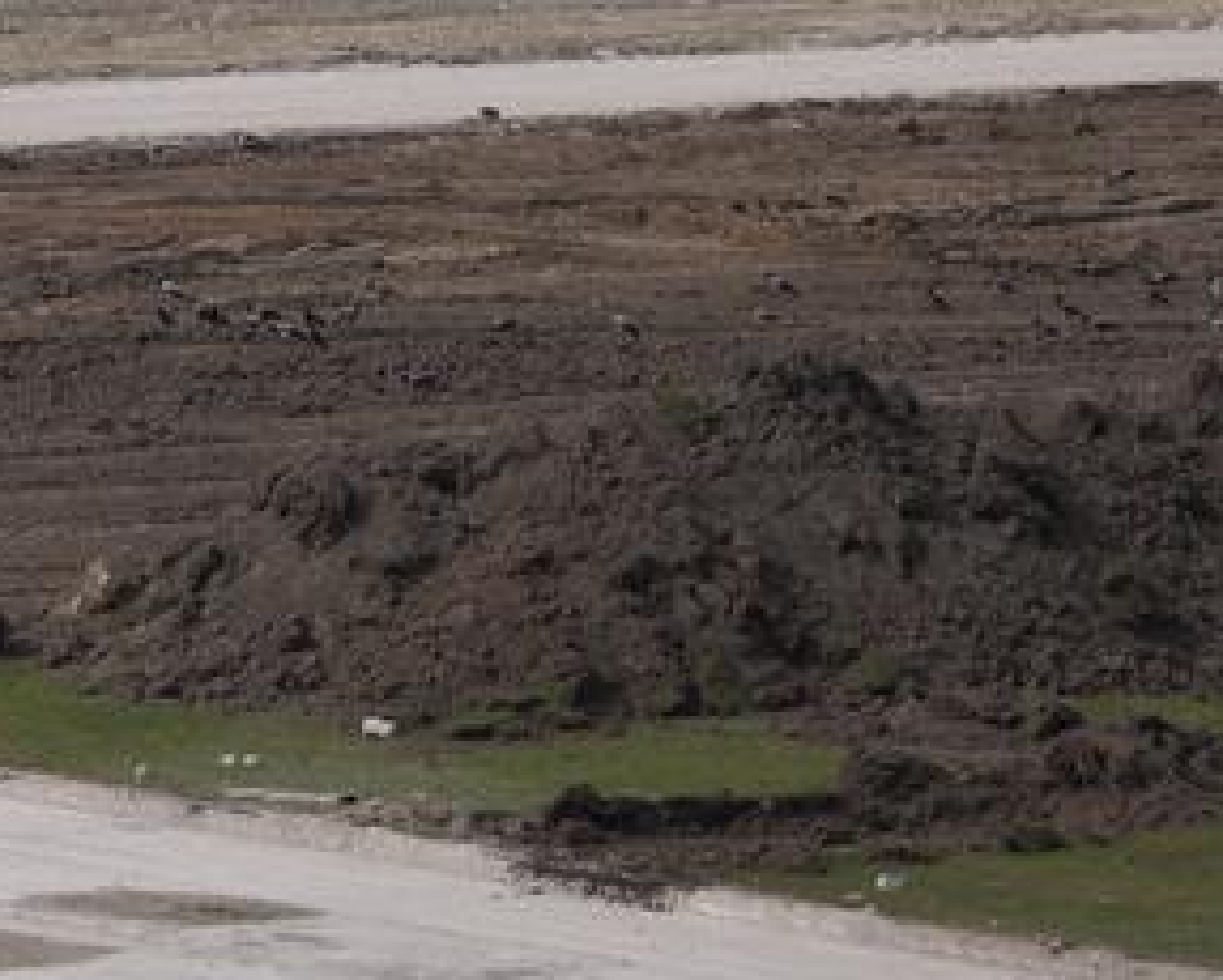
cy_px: -682
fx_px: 14923
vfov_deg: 3.7
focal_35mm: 412
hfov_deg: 4.6
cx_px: -1219
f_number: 4
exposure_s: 1/1000
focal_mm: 105
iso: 64
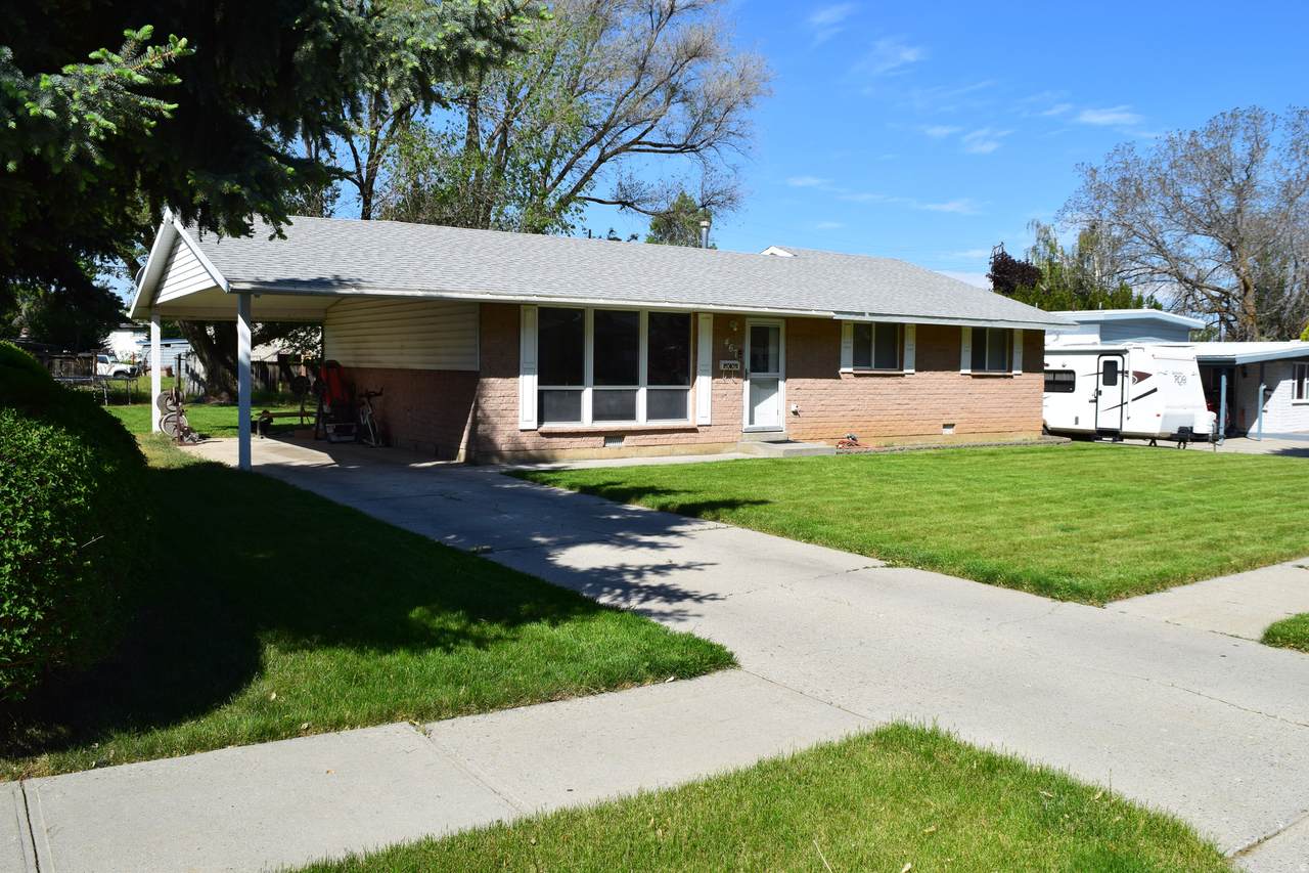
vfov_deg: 47.9
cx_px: 654
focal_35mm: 27
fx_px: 982
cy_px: 436
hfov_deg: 67.4
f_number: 11
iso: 360
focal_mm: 18
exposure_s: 1/500
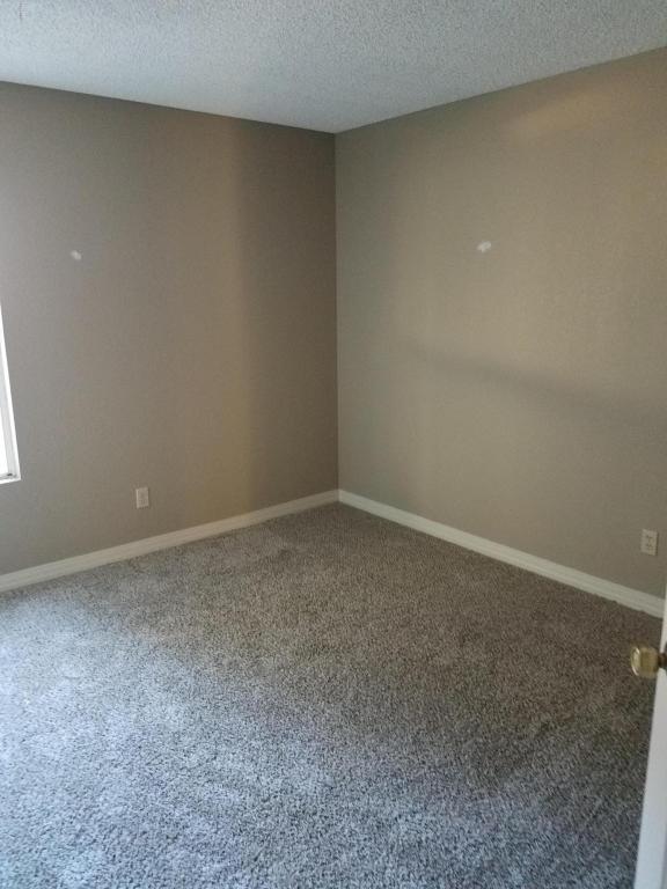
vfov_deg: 67.3
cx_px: 334
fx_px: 668
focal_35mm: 26
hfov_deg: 53.1
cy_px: 444
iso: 320
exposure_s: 1/10
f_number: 1.7
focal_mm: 4.2
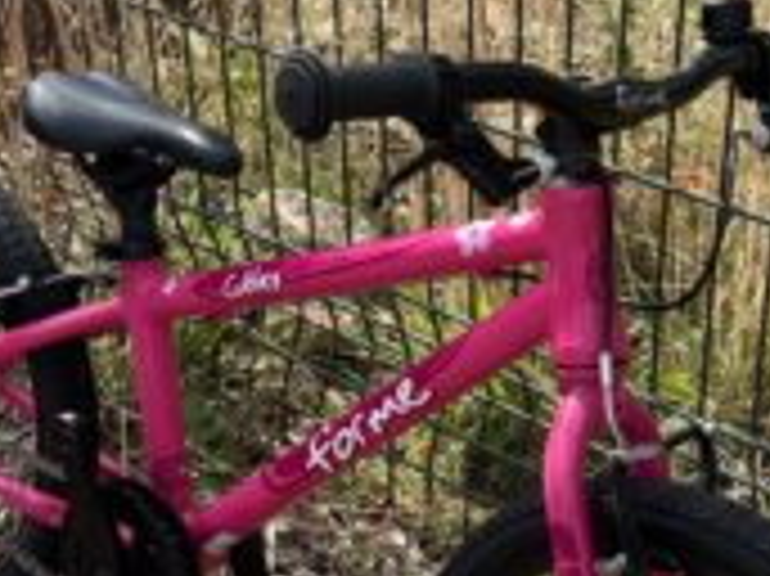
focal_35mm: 73
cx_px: 545
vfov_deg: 20.0
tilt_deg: -33.7
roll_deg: -3.0
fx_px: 1623
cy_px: 423
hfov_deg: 26.5
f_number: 1.6
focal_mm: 5.1
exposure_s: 1/1404
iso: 50
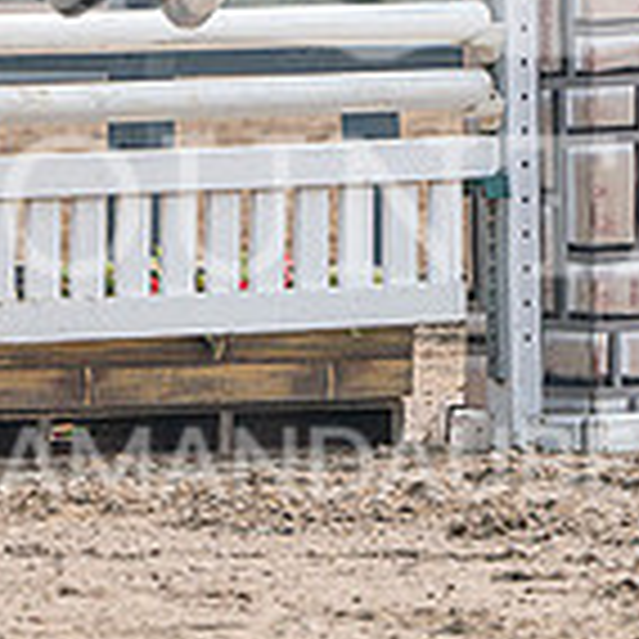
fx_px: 25897
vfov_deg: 1.4
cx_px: 27
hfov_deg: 1.4
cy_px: -200
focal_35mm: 1240
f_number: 5.6
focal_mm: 358
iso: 500
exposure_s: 1/1000
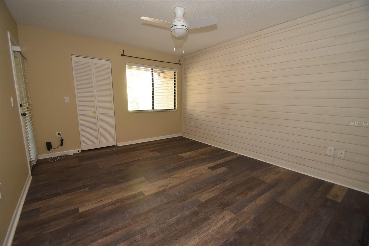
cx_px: 184
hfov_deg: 100.4
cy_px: 123
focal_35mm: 15
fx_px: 154
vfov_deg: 77.4
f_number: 4
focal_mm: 10
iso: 800
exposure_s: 1/60
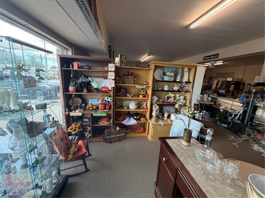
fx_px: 107
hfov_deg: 102.1
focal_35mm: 14
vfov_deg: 85.7
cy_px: 99
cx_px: 132
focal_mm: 2.22
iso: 100
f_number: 2.2
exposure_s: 1/120
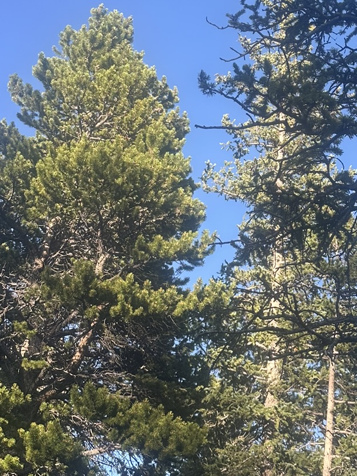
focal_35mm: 59
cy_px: 137
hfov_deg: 24.4
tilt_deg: +37.3
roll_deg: -0.9
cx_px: 288
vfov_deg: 32.3
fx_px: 811
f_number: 1.78
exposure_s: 1/704
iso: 80
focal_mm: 6.86
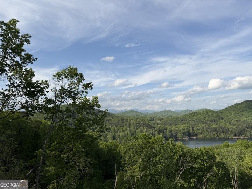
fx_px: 175
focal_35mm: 24
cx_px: 126
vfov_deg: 56.8
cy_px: 94
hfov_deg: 71.6
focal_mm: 6.76
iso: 80
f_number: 1.78
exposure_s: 1/5319
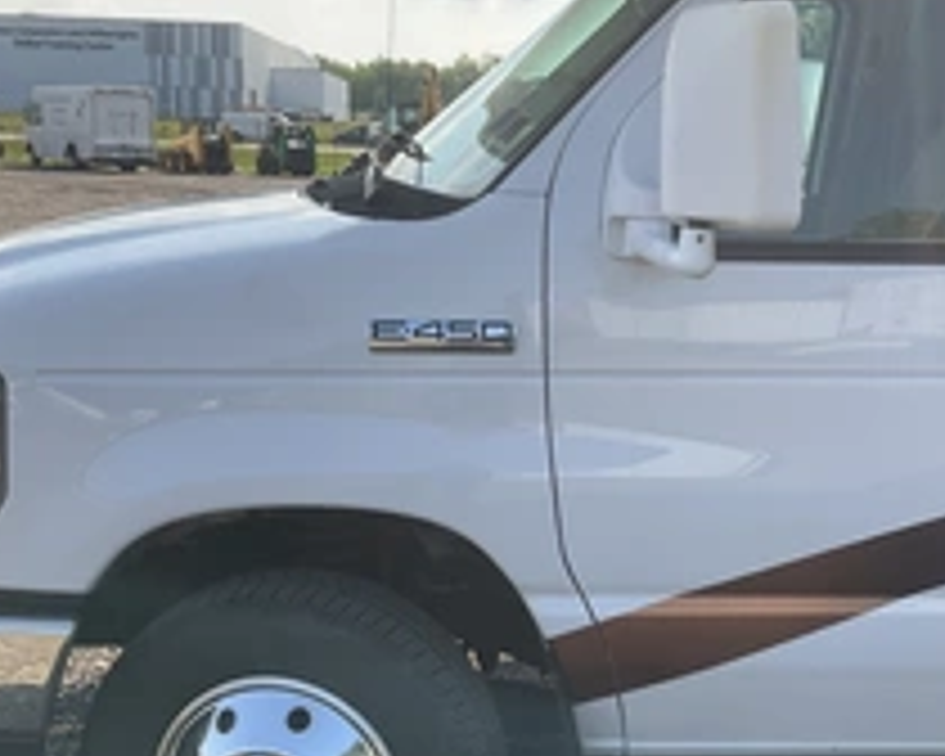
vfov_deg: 28.0
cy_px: 454
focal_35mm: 54
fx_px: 1510
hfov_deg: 34.5
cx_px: 612
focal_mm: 3
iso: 25
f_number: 1.8
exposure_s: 1/997
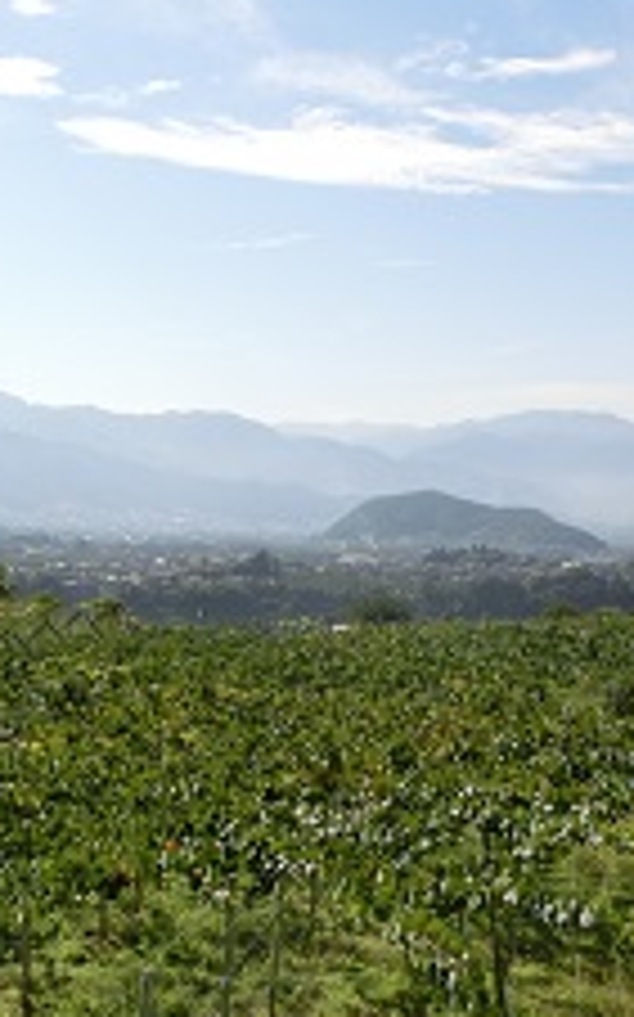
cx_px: 321
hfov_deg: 24.8
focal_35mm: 52
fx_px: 1439
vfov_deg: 38.7
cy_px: 603
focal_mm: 4.24
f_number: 7.9
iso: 80
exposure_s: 1/200
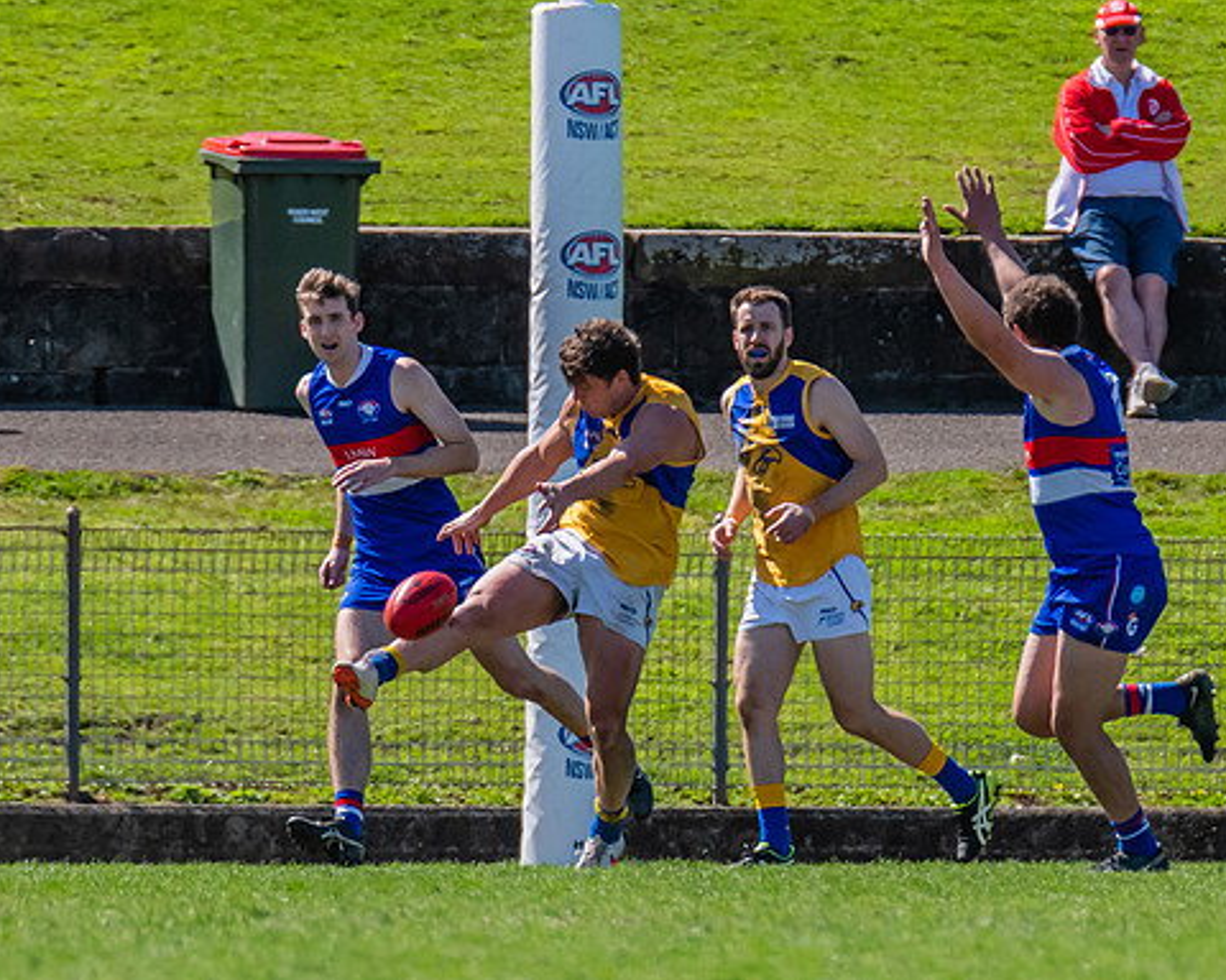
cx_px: 387
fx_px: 41800
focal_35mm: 1152
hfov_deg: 1.7
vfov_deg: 1.3
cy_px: 347
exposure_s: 1/2000
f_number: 6.3
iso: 800
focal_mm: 420
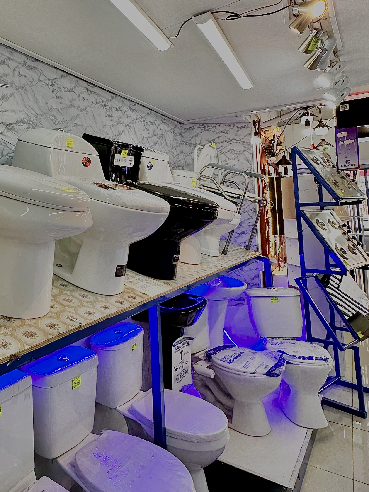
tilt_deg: +4.6
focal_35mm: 26
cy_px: 192
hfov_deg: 48.8
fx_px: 370
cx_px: 55
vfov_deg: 66.5
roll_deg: +2.5
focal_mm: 2.22
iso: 40
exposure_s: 1/100
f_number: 2.2
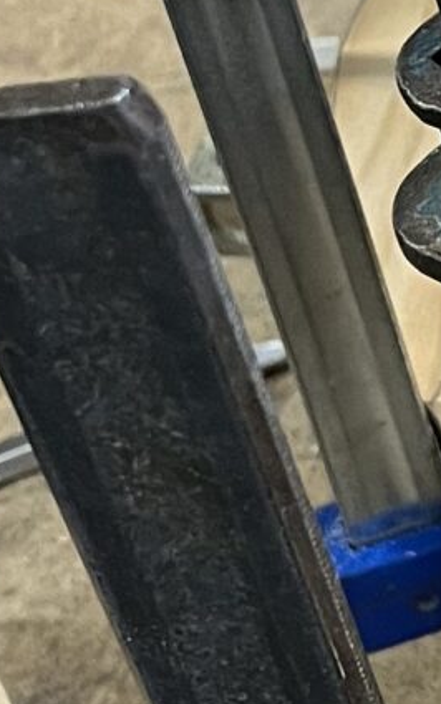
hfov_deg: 7.5
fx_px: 3189
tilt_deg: -38.6
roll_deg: +9.0
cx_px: 1013
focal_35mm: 166
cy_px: 36
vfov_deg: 12.5
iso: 160
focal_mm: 5.1
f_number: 1.6
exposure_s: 1/50
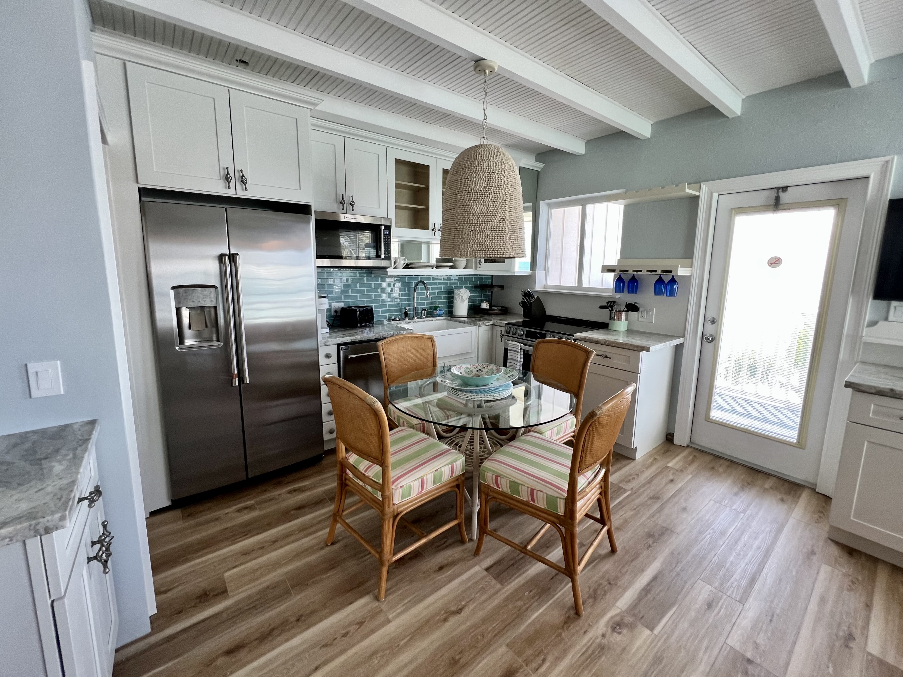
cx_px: 452
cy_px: 338
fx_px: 339
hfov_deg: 106.2
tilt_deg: -11.8
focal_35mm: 13
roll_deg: -0.2
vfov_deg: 89.9
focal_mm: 1.57
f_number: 1.8
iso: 100
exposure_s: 1/120
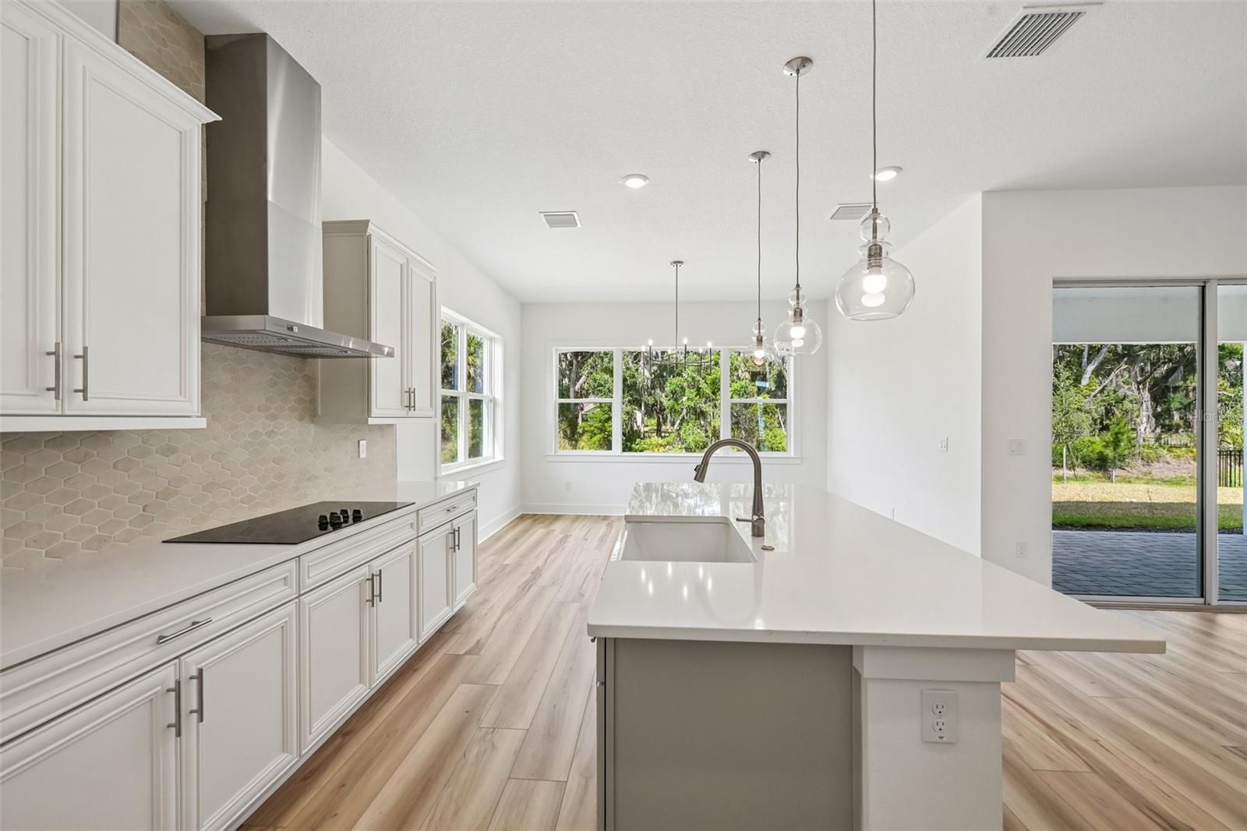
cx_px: 624
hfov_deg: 104.3
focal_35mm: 14
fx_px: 485
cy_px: 416
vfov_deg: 81.2
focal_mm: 14
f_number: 8
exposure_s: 1/160
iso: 400
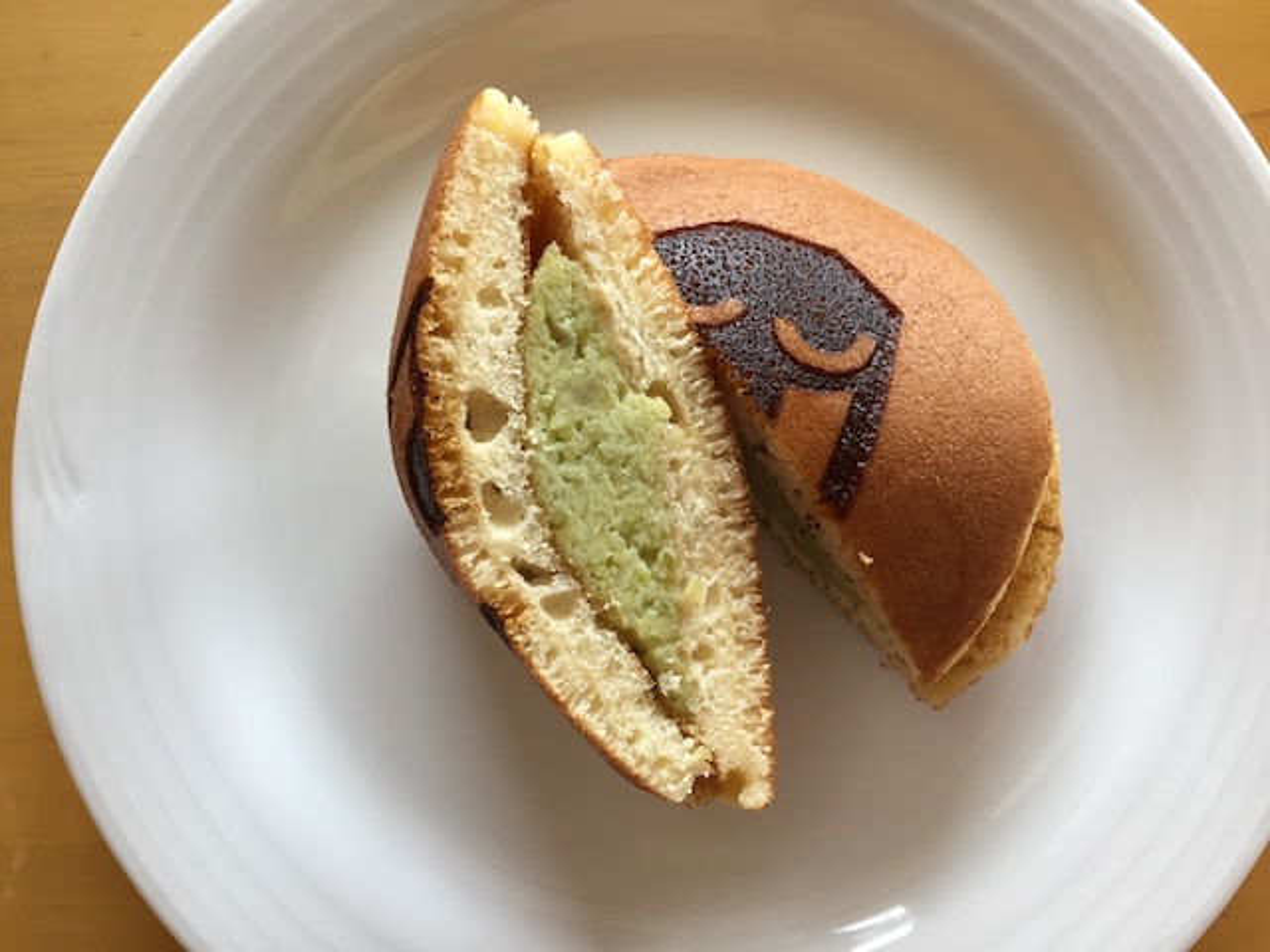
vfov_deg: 48.2
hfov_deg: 61.7
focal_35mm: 29
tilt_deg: -85.1
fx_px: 1064
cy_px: 476
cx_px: 635
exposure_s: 1/30
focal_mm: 4.15
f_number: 2.2
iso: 40
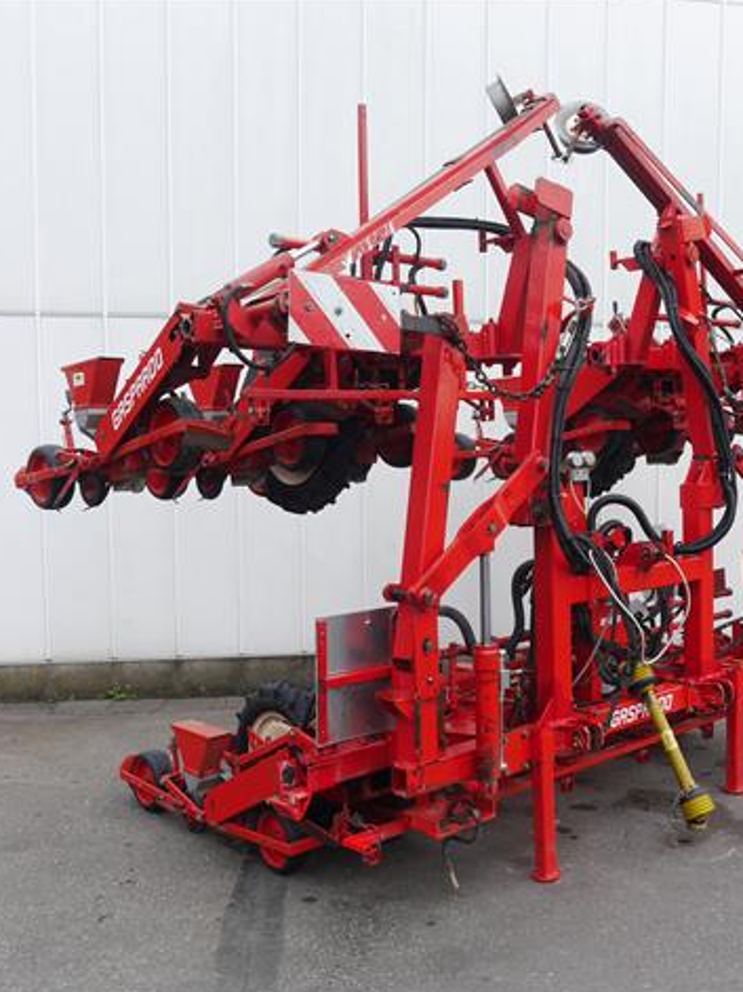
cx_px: 525
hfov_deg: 37.1
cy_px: 497
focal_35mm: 38
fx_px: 1088
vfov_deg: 49.0
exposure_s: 1/250
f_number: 5.6
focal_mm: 14
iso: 160
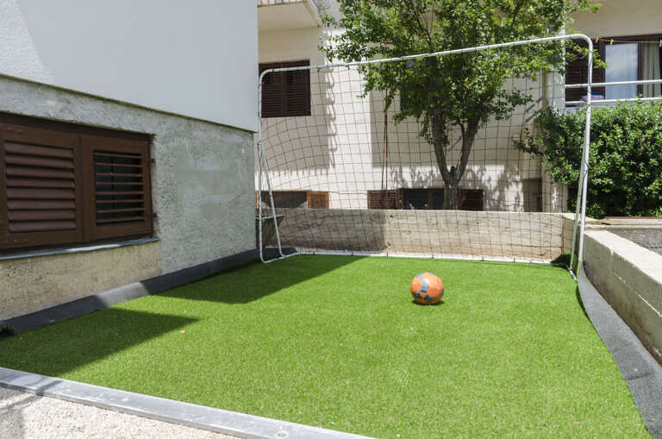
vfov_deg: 52.9
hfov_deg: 73.8
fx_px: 441
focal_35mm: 24
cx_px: 331
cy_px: 220
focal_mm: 16
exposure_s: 1/250
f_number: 8
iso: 100
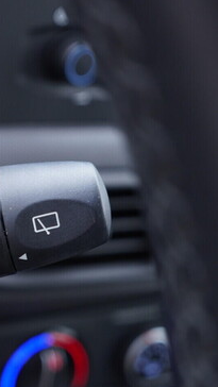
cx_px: -73
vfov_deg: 36.6
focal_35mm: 57
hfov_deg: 19.3
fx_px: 585
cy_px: 193
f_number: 2.8
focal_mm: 24
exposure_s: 1/40
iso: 400
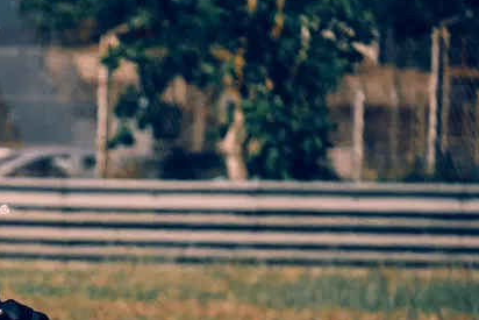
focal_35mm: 873
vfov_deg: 1.6
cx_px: -199
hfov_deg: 2.4
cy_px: 411
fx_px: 11619
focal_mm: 200
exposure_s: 1/1000
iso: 100
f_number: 5.6
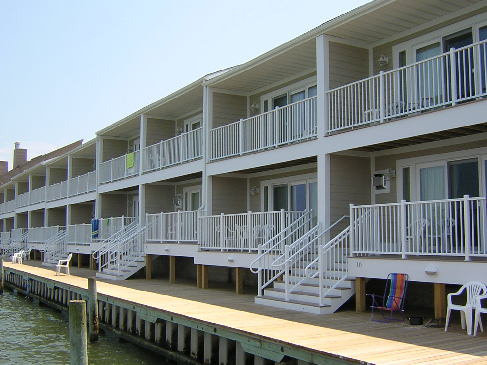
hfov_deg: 47.9
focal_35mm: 39
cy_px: 192
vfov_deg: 36.8
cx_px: 241
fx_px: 549
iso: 100
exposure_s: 1/235
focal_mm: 4.7
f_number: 5.2
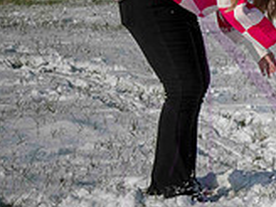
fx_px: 1571
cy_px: -33
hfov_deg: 9.6
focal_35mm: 197
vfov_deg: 7.5
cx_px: 459
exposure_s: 1/2000
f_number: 13
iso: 800
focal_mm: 58
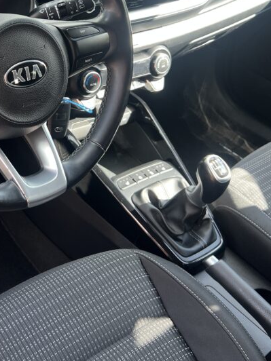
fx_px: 522
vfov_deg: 37.6
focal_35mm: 50
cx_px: 15
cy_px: 111
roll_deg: -4.2
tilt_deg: -35.1
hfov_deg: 27.8
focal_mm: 5.7
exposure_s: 1/121
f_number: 1.5
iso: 40
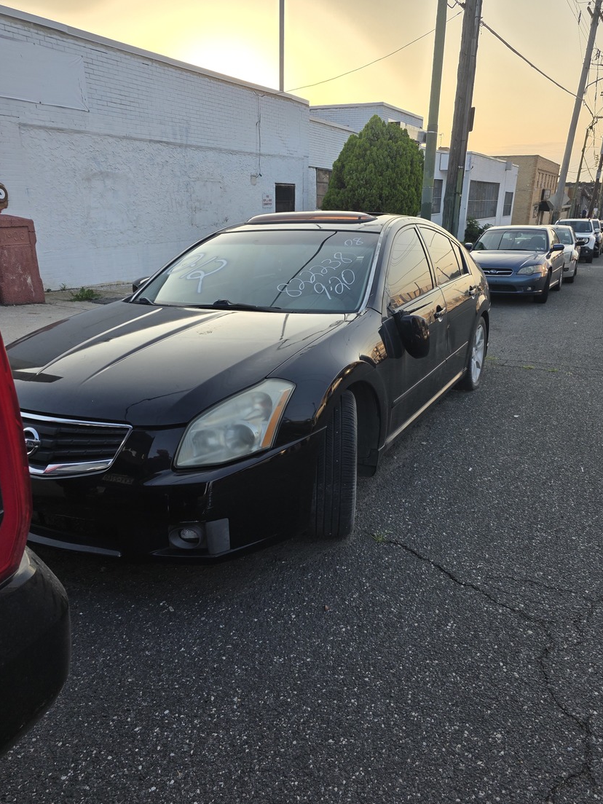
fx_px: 581
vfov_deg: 69.3
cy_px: 424
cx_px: 326
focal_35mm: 25
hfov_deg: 54.8
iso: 25
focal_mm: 6.3
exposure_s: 1/359
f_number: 1.7
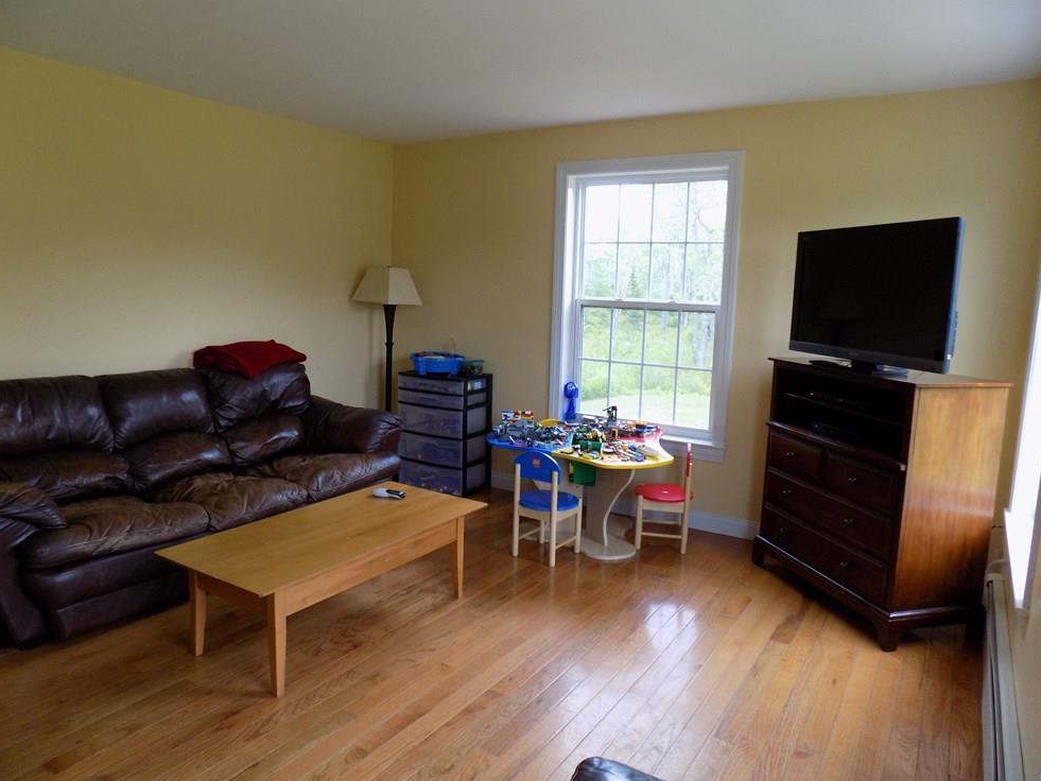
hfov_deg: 71.6
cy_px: 392
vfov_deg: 56.8
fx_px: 722
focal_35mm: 24
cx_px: 517
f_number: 3.1
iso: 125
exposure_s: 1/30
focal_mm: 4
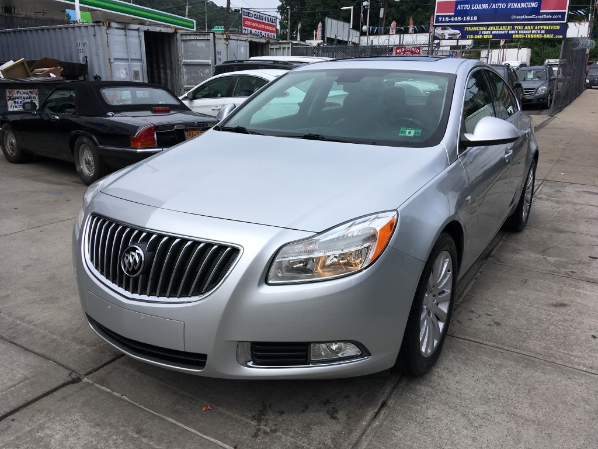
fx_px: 501
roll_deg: -0.6
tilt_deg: -14.5
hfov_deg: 61.7
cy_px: 224
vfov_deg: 48.2
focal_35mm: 29
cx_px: 299
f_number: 2.2
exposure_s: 1/1748
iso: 25
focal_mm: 4.15
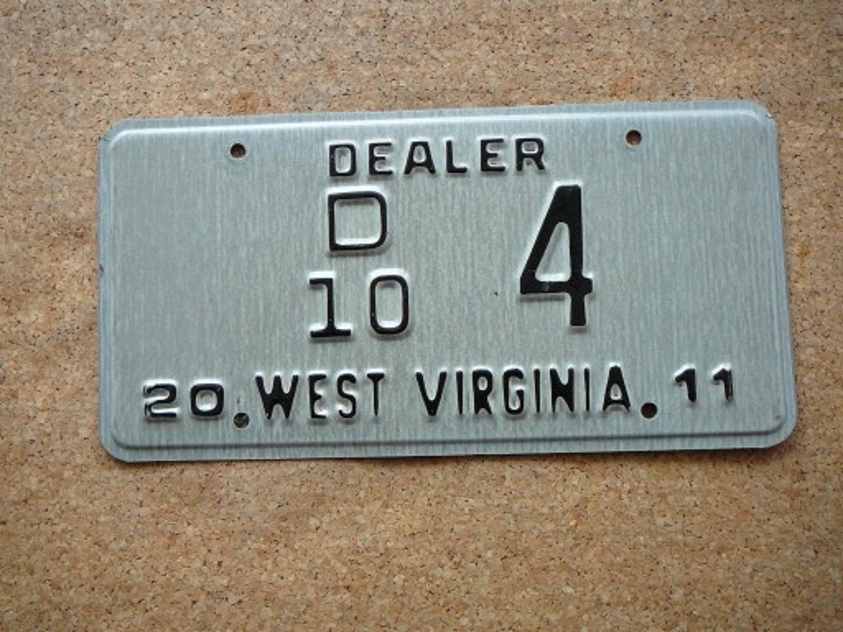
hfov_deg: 52.6
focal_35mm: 35
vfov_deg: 40.7
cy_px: 316
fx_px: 852
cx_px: 422
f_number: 2.8
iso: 200
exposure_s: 1/30
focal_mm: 5.2
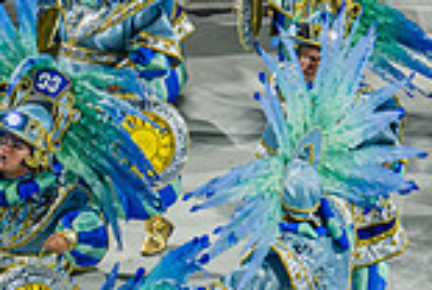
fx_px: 5831
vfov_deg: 2.8
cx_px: 527
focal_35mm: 485
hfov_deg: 4.2
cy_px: 381
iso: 1600
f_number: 5
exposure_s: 1/320
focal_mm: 130
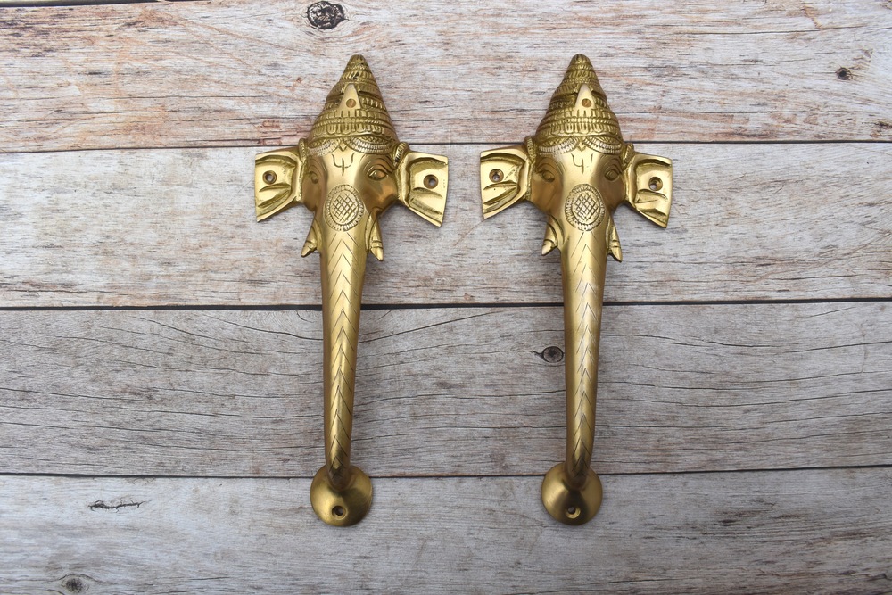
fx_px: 743
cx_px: 446
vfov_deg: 43.6
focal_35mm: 30
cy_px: 298
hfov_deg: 61.9
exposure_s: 1/250
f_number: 8
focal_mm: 20
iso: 200
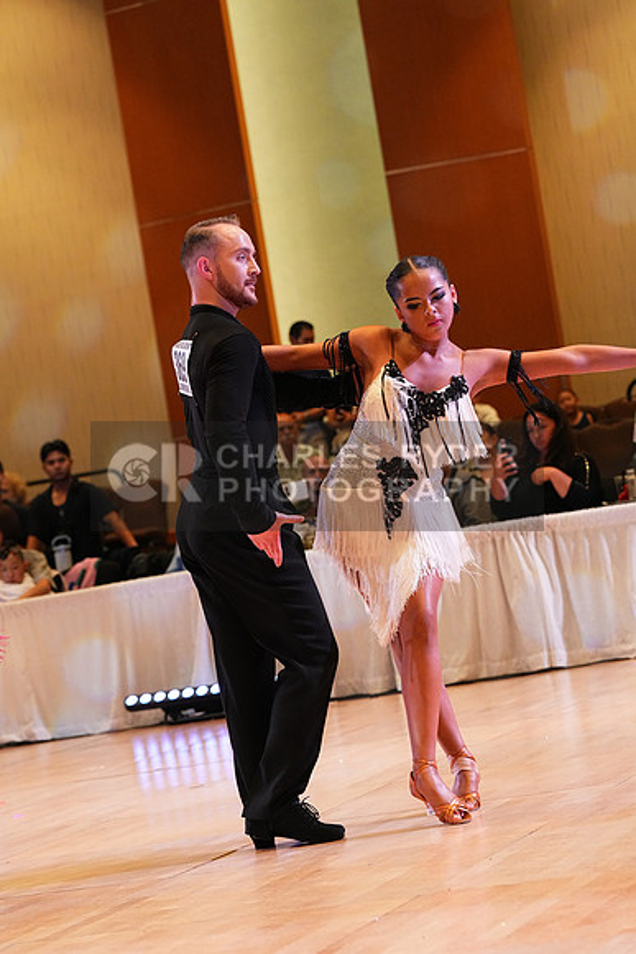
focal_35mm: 114
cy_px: 477
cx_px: 318
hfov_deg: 12.0
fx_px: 3019
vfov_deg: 17.9
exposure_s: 1/320
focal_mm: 114
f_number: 5
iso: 5000
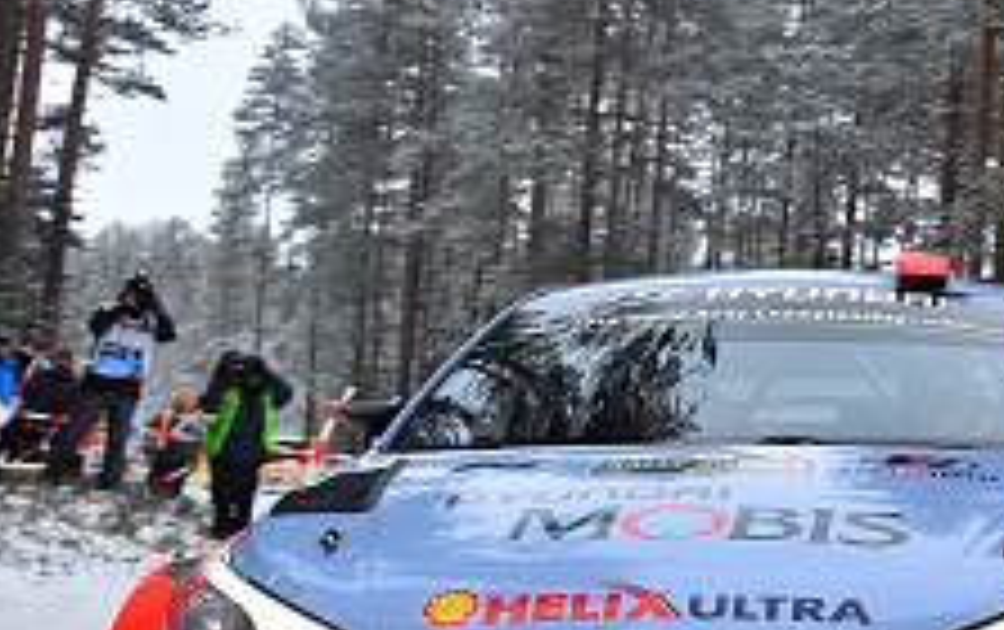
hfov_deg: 29.1
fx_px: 1781
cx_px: 1040
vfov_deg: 20.0
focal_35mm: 65
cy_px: 457
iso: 2500
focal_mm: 24
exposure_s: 1/500
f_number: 5
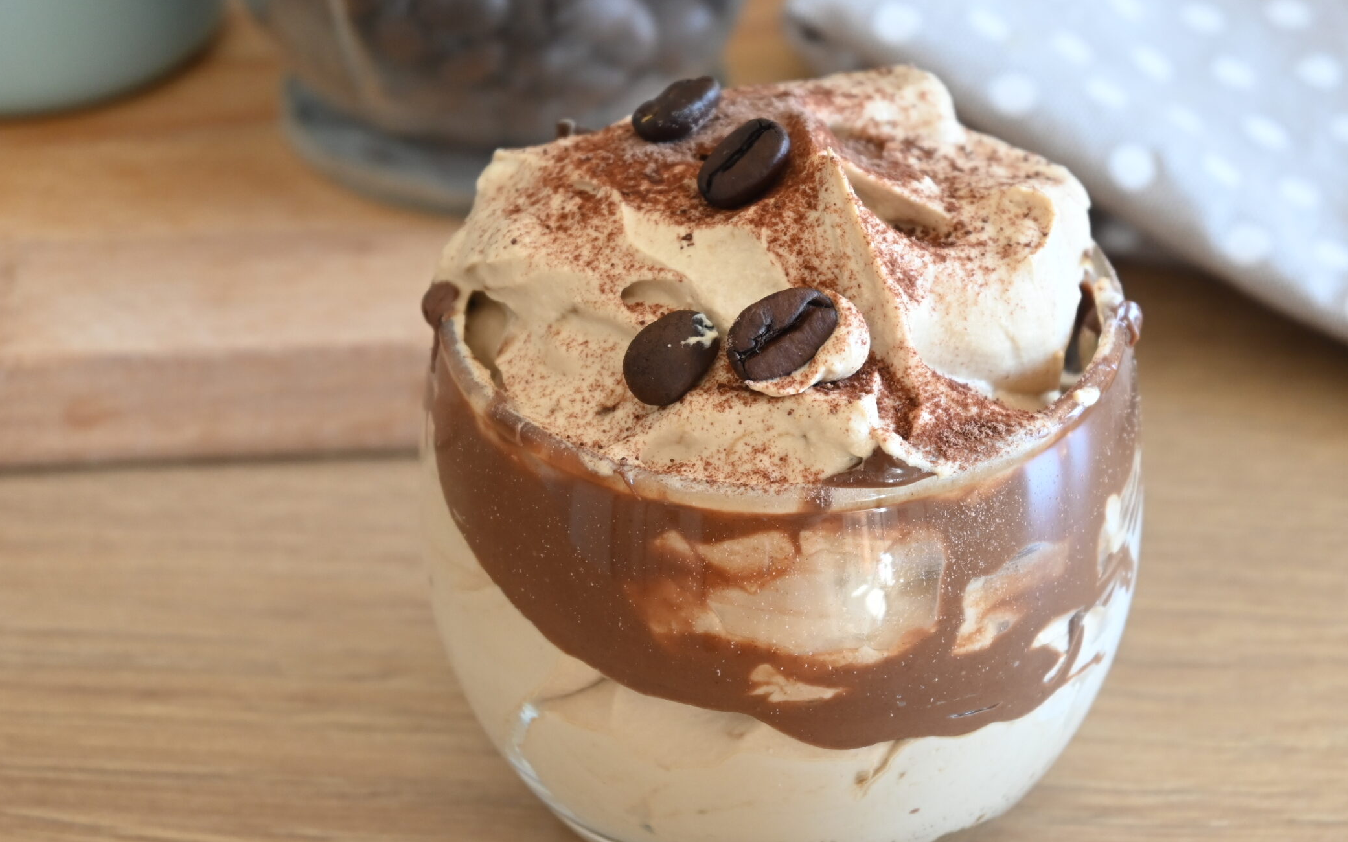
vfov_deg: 13.9
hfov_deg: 22.1
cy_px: 437
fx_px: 3453
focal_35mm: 94
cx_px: 773
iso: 640
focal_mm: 50
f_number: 7.1
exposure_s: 1/30
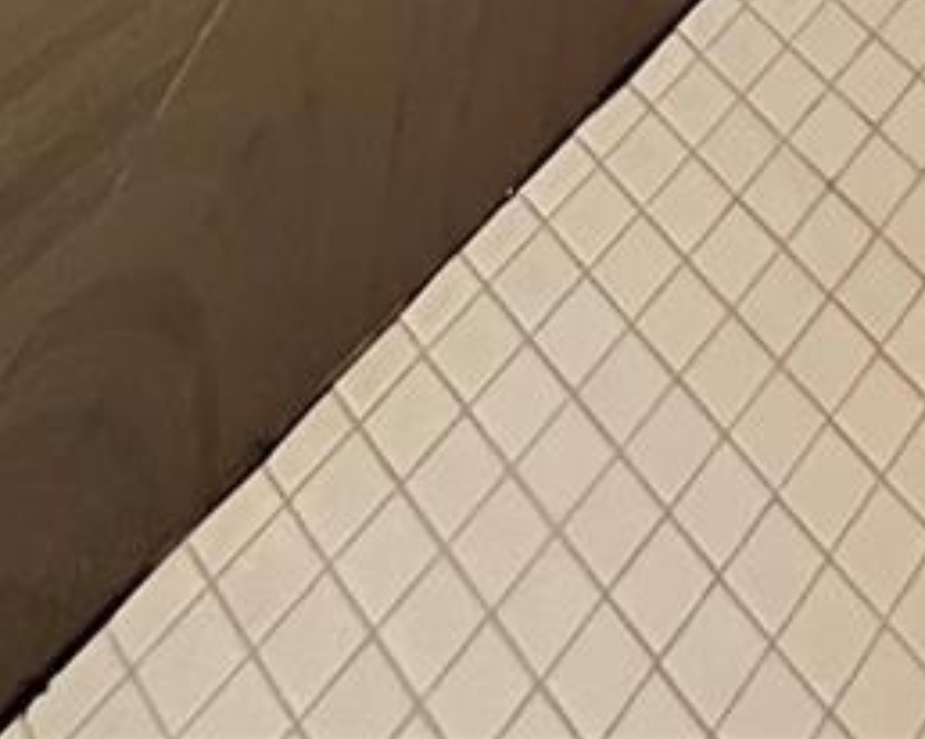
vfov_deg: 12.0
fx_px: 1614
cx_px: 1086
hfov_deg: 28.2
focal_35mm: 59
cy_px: -1410
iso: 640
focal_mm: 1.57
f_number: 1.8
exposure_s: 1/60
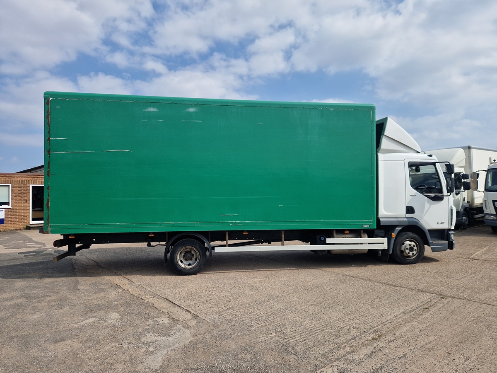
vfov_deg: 58.9
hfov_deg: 73.9
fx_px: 330
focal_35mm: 23
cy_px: 186
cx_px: 248
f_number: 1.8
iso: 50
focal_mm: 5.4
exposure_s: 1/1964
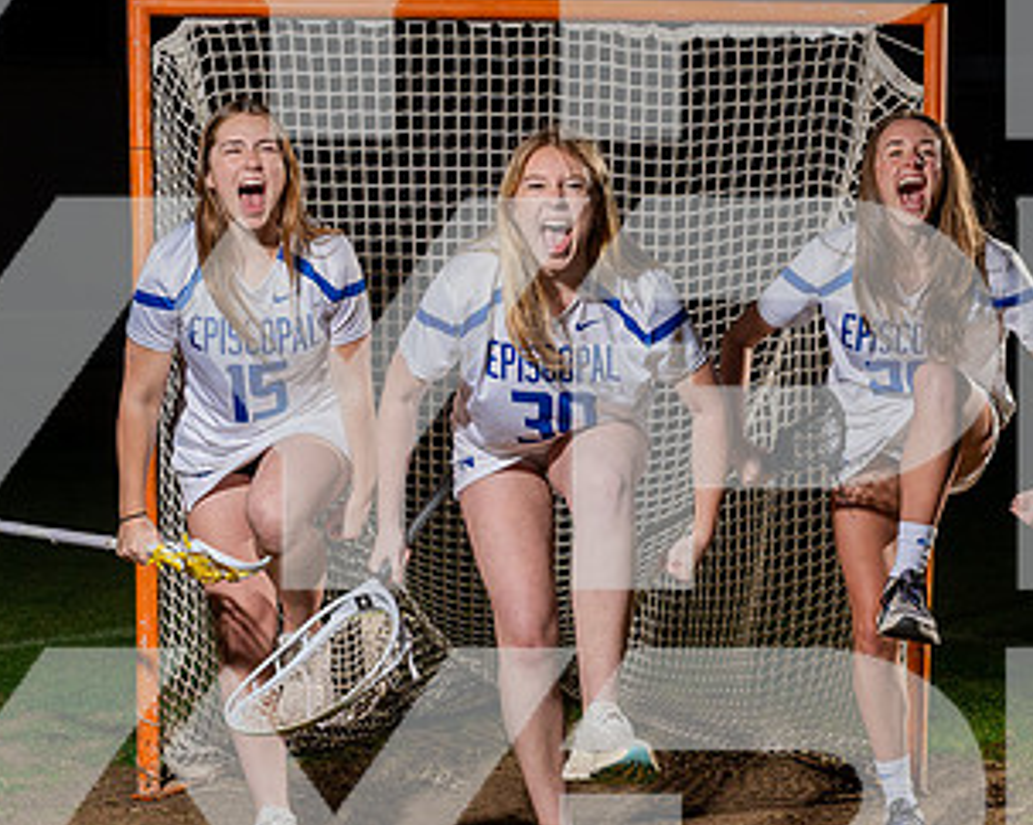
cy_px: 397
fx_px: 2322
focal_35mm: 76
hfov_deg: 25.1
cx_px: 513
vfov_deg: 20.1
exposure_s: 1/250
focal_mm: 35
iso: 250
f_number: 8
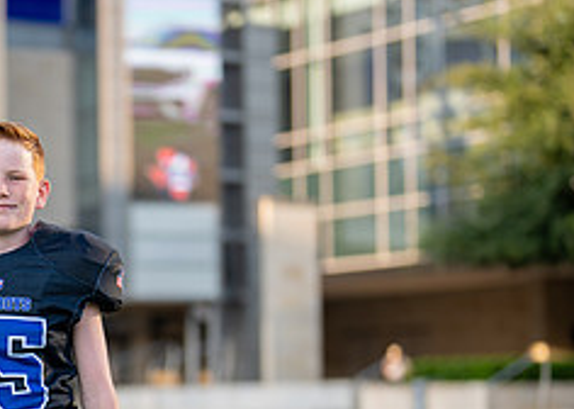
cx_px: 20
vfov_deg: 10.7
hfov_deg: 14.9
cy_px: 393
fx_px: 2166
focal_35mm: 133
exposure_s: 1/2000
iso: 100
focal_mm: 50
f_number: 1.2
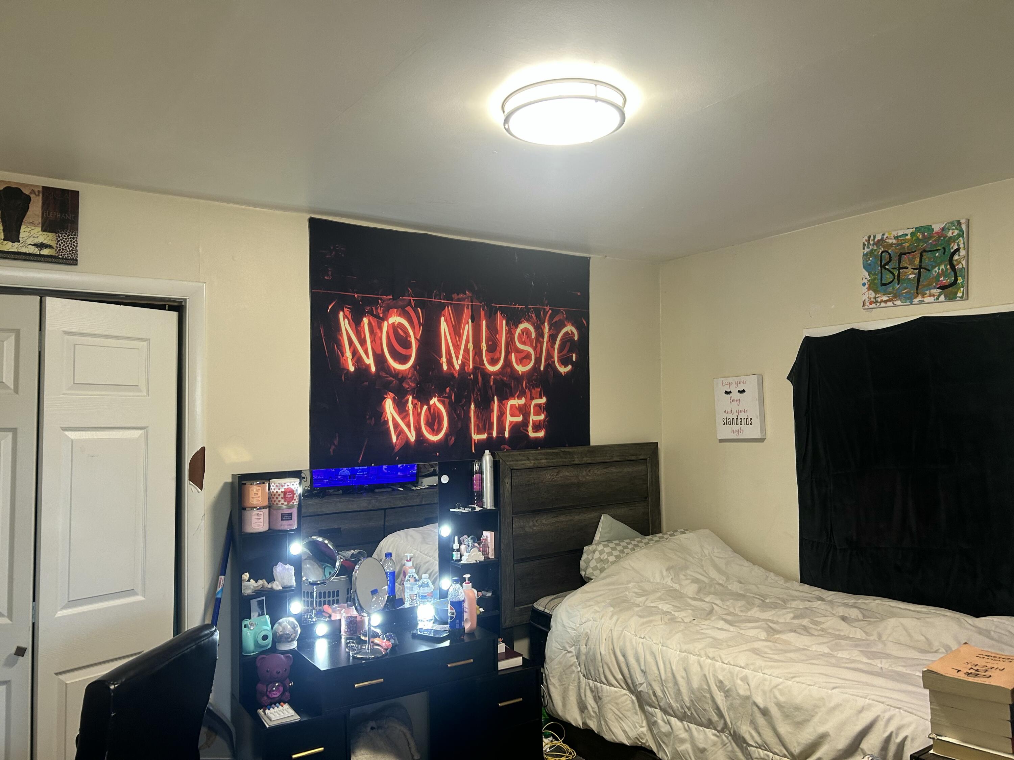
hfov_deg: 67.3
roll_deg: +0.1
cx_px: 507
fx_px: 762
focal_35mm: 26
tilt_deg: +2.5
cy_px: 380
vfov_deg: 53.1
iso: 125
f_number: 1.5
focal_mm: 5.7
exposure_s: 1/60
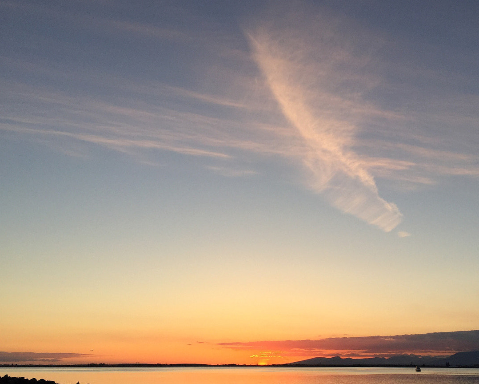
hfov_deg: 43.1
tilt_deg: +13.0
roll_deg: -1.1
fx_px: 596
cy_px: 217
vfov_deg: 35.6
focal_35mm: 42
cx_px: 325
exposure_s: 1/599
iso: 32
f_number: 2.2
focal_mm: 4.15
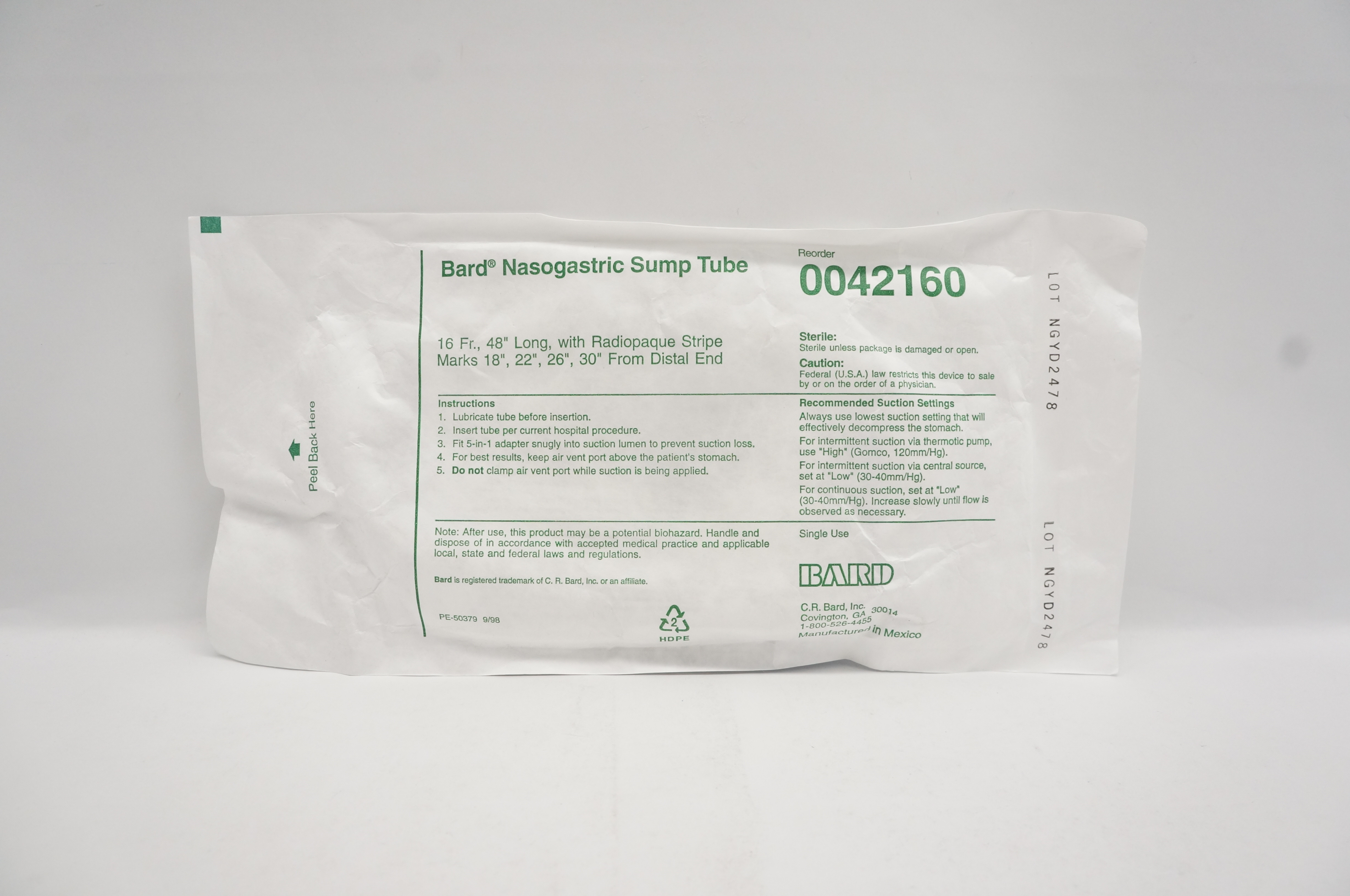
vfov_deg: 47.8
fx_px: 1011
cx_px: 675
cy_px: 448
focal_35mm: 27
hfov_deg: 67.4
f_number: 7.1
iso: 800
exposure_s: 1/200
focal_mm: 18
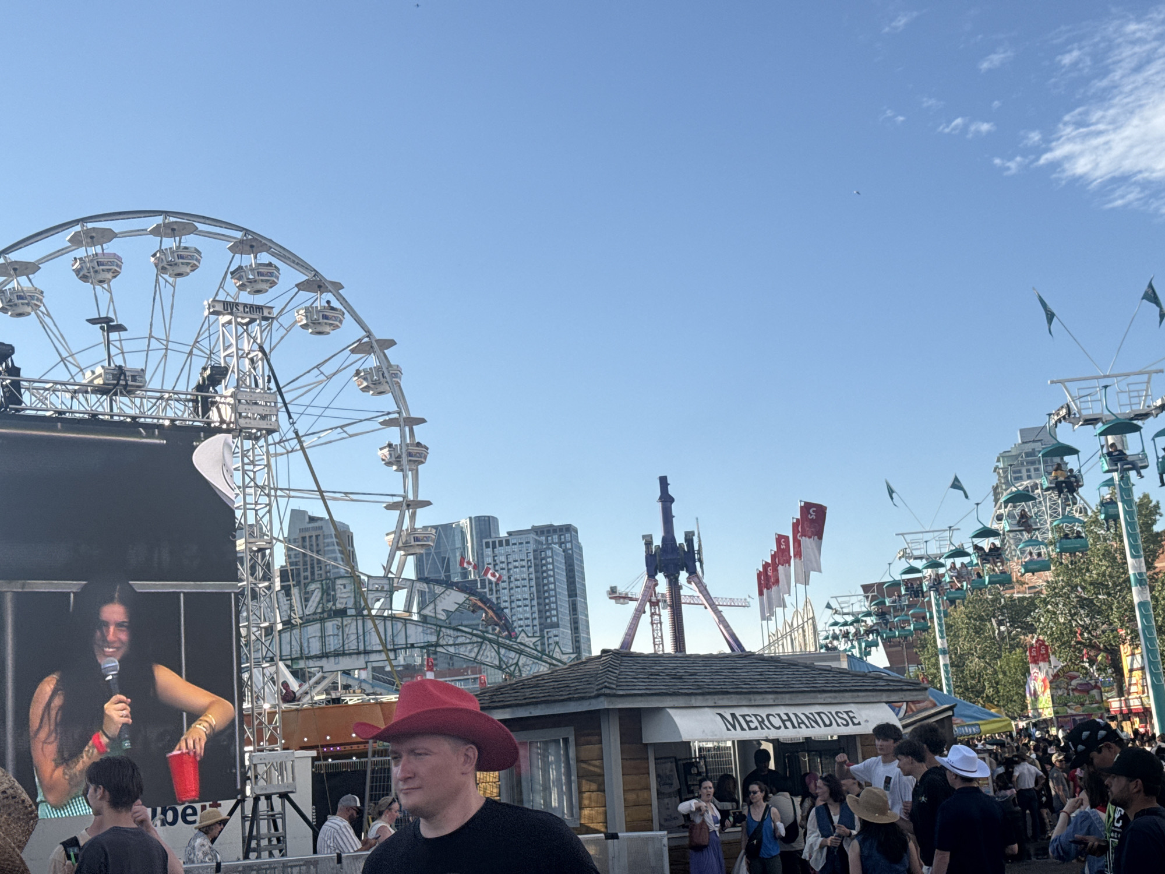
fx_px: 1615
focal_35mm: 48
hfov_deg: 39.7
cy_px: 437
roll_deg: +5.3
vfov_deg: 30.3
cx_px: 582
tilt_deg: +13.2
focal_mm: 6.76
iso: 64
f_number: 1.78
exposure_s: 1/3891
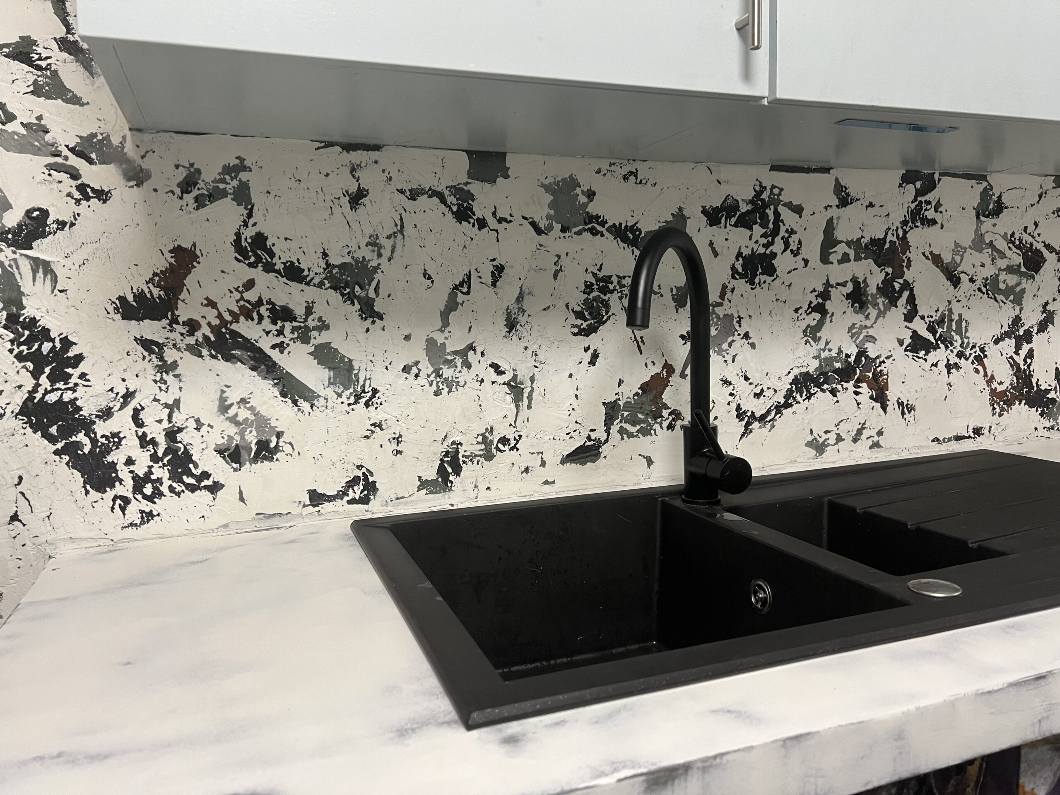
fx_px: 796
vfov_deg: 53.1
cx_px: 530
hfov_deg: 67.3
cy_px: 398
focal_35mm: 26
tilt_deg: -6.2
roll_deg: +2.5
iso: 160
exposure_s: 1/60
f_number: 1.5
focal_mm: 5.7
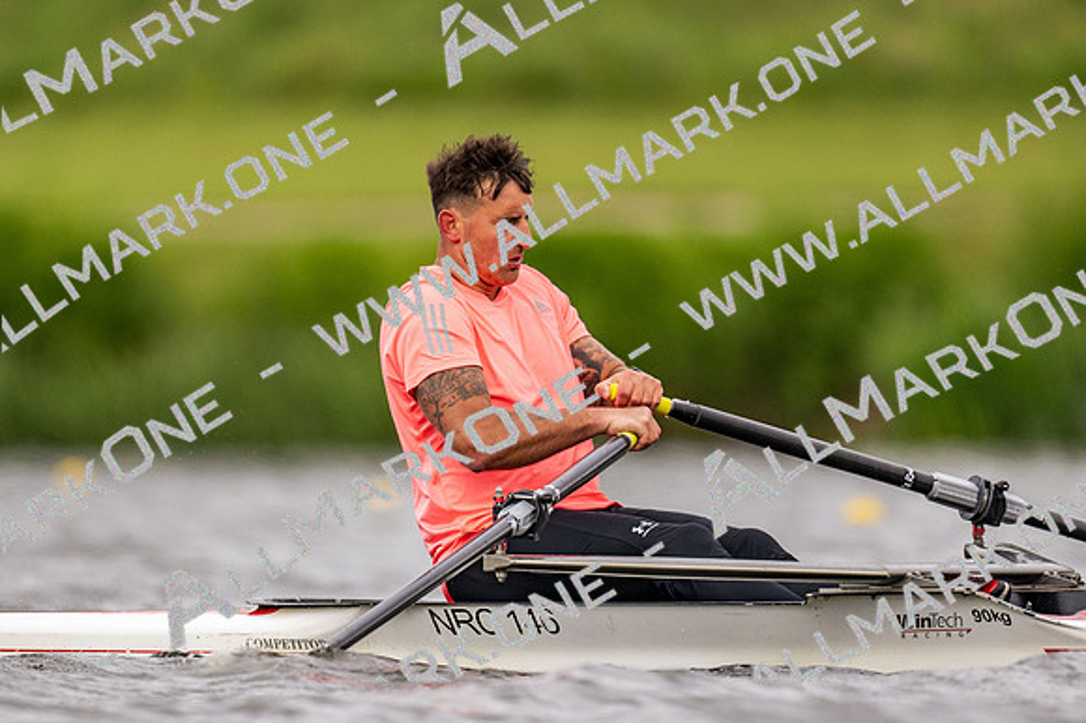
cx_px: 543
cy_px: 362
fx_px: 27133
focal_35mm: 900
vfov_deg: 1.5
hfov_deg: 2.3
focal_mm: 600
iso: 720
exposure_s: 1/2500
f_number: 4
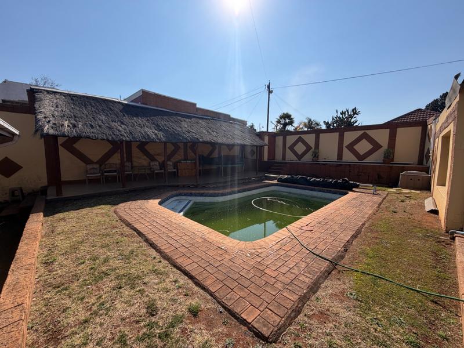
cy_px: 174
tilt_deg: -4.9
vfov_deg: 85.7
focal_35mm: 14
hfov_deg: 102.1
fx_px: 188
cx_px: 232
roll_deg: +0.2
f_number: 2.2
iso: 20
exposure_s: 1/1050
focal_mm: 2.22
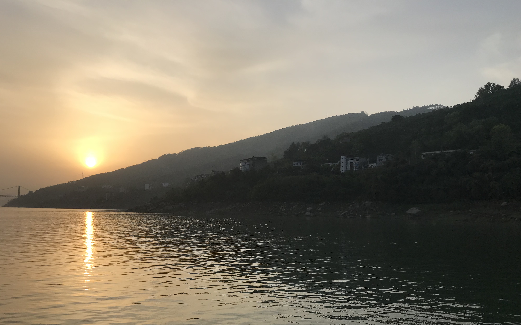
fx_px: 426
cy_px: 195
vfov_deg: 41.6
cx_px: 261
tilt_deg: +1.6
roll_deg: -0.2
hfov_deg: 62.9
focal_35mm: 30
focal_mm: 3.99
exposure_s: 1/1597
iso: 20
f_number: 1.8
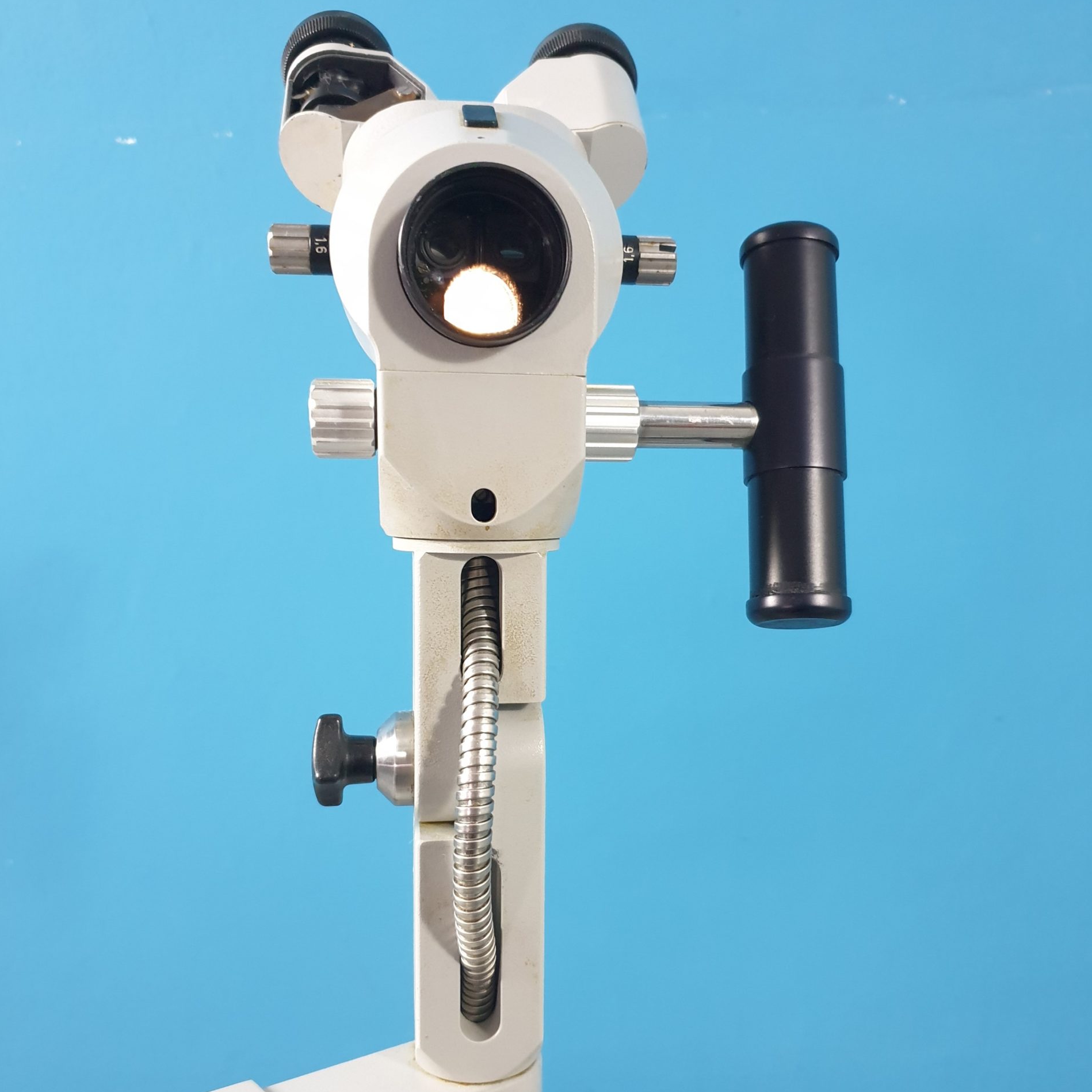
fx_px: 1106
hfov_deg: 52.5
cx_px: 550
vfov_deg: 52.4
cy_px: 602
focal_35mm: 31
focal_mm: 4.3
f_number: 1.5
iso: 400
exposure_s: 1/50
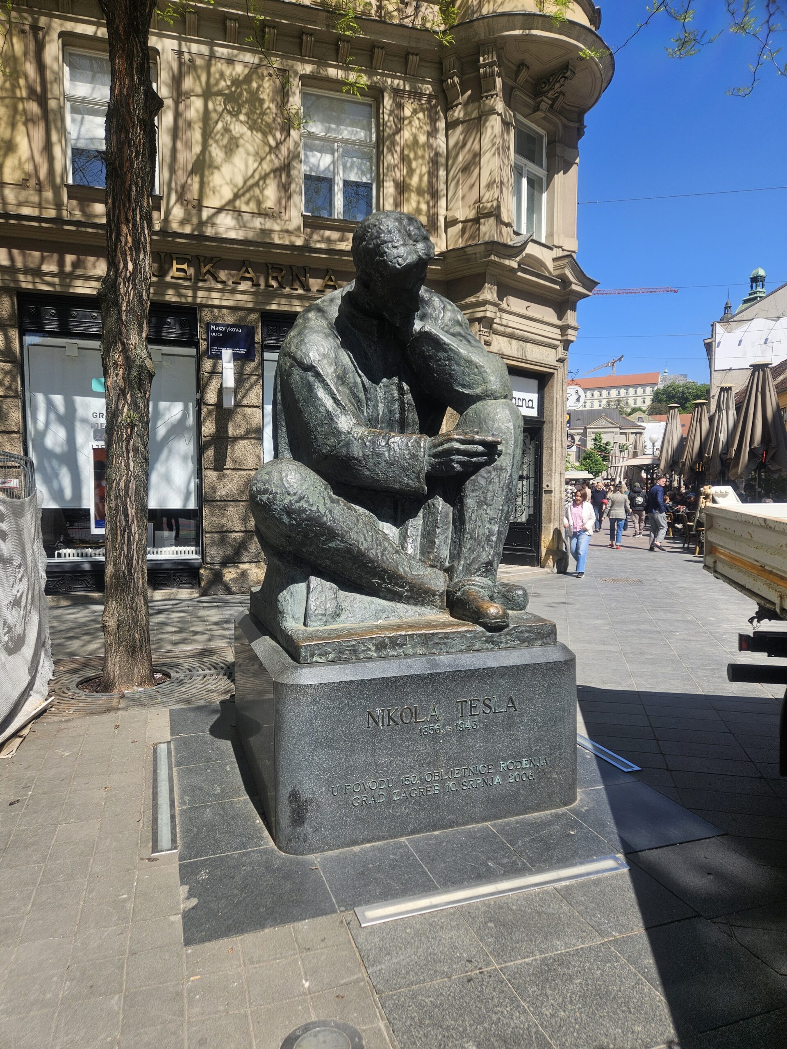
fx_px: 697
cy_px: 524
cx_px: 394
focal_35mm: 23
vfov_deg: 73.9
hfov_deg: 58.9
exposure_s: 1/1195
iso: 25
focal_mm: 5.4
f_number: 1.8
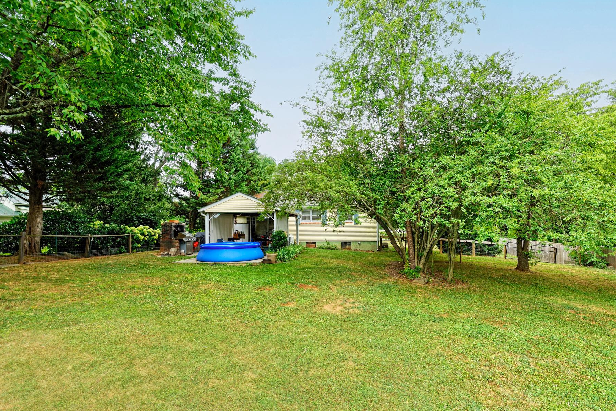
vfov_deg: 73.6
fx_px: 274
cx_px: 337
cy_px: 226
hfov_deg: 96.4
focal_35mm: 16
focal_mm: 14
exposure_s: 1/125
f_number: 5.6
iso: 320
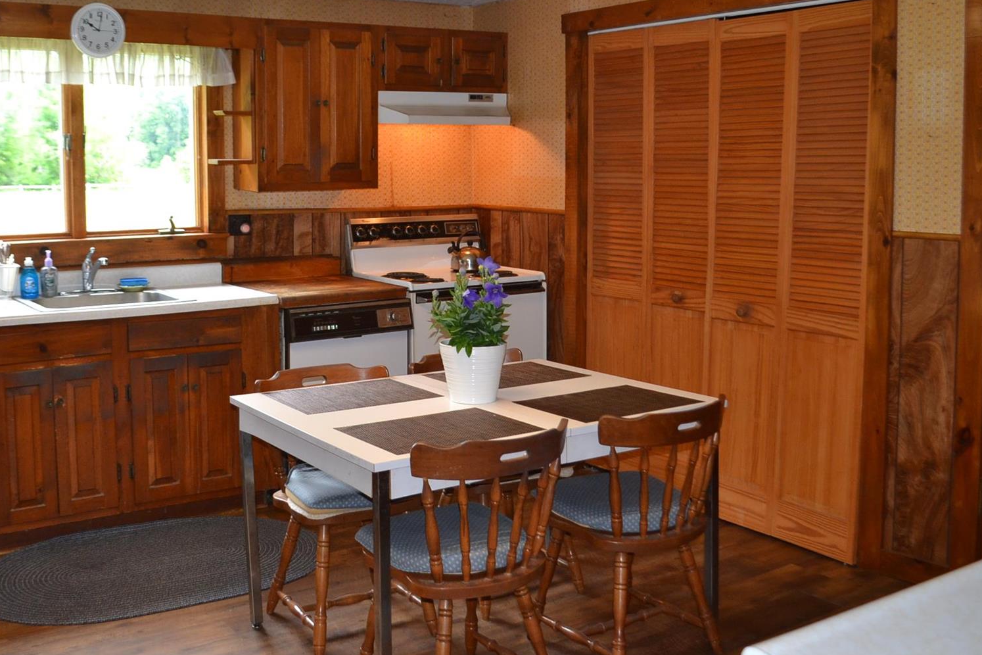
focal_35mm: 37
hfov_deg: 51.6
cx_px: 396
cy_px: 212
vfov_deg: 35.5
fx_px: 1009
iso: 450
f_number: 3.5
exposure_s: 1/60
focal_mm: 18
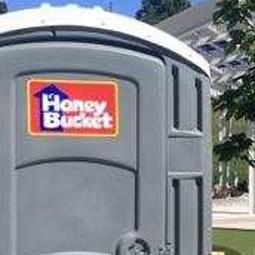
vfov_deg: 16.1
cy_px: 233
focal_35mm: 107
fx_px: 892
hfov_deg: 15.9
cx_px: 273
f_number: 1.6
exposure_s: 1/4484
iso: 50
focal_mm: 5.1
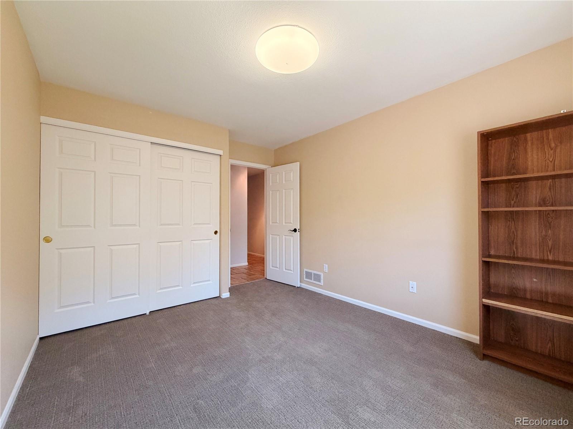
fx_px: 232
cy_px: 214
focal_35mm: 14
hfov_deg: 102.1
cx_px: 286
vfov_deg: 85.6
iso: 320
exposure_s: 1/120
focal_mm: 2.22
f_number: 2.2
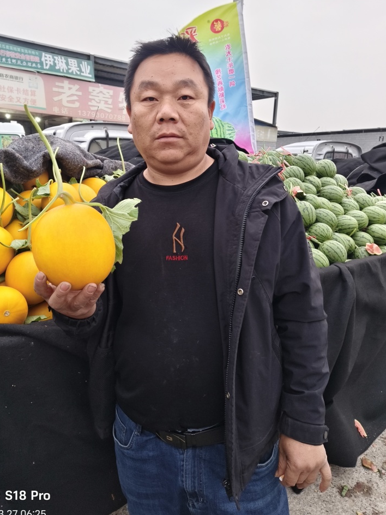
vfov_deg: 67.2
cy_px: 242
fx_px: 387
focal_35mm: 26
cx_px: 173
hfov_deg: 53.0
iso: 337
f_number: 1.88
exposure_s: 1/50
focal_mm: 5.6
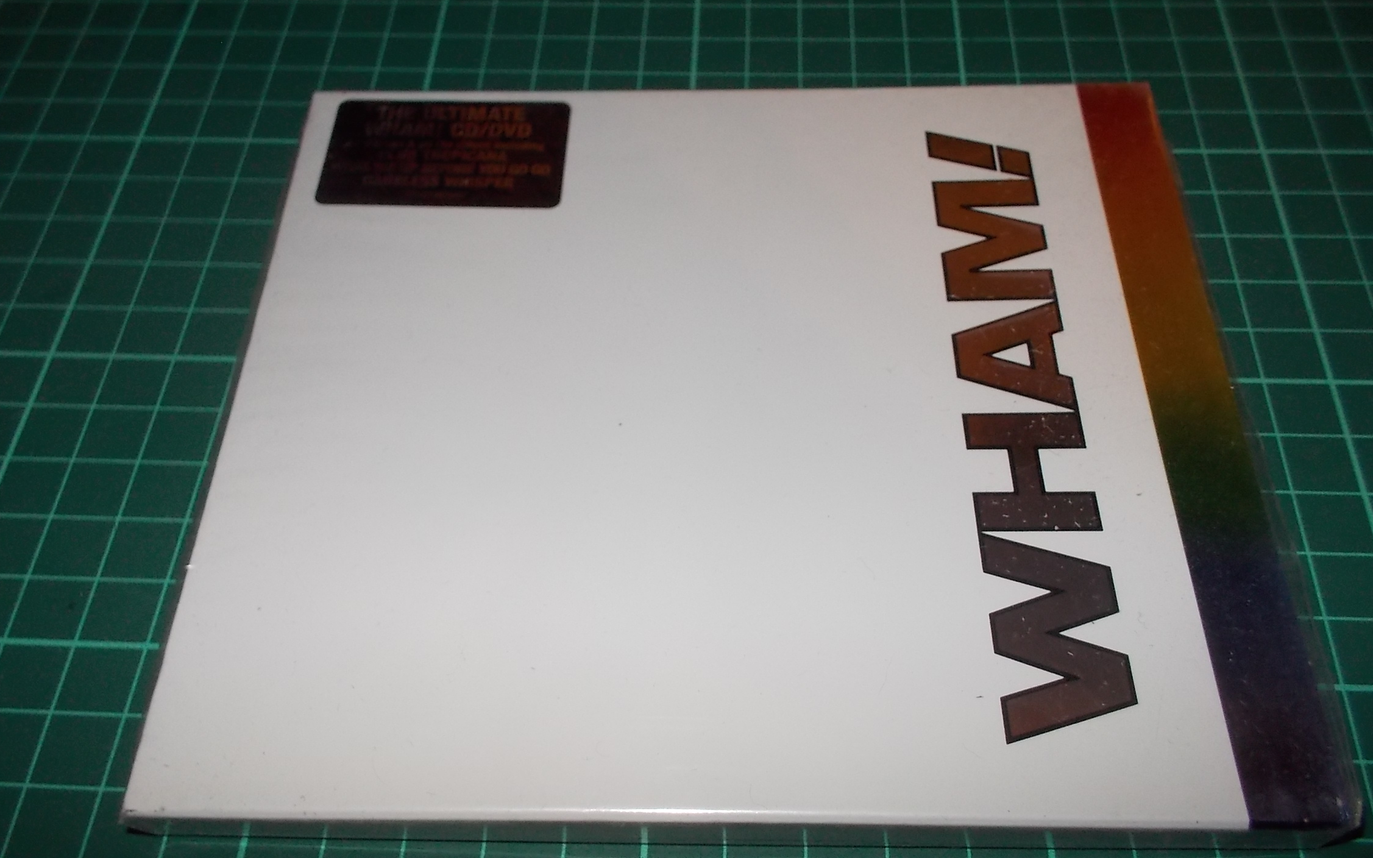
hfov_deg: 61.2
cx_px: 683
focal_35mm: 31
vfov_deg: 40.6
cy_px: 466
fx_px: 1160
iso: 200
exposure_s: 1/30
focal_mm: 4.1
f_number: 3.3
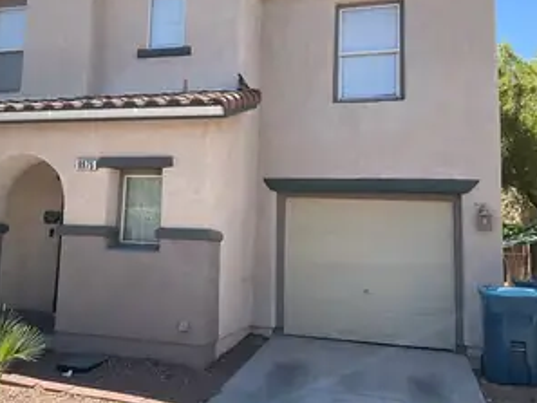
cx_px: 183
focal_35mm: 39
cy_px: 155
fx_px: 605
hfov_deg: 47.1
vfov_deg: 36.7
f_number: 1.8
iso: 25
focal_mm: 3
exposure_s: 1/997
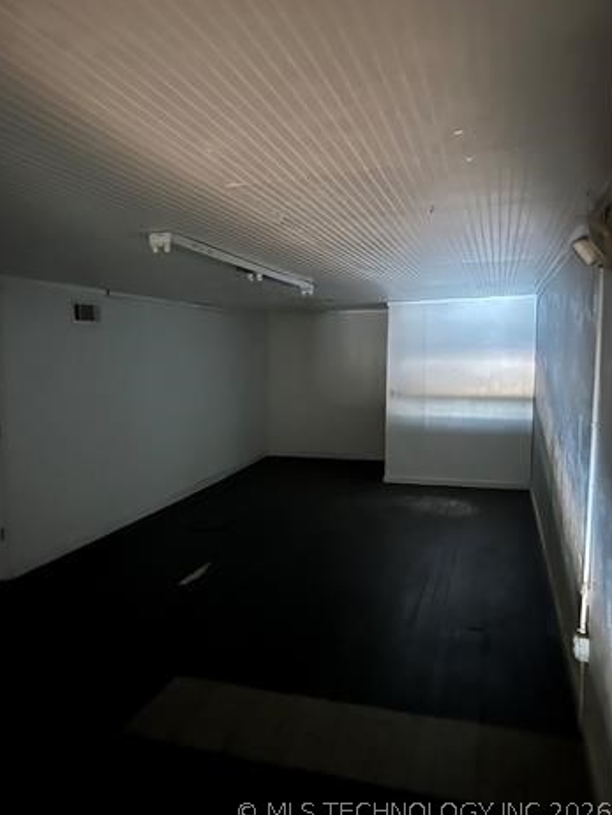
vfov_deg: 65.3
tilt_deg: -5.1
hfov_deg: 51.4
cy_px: 408
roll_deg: -0.1
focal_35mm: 27
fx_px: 636
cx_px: 300
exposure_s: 1/9
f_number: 1.5
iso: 3200
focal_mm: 5.7
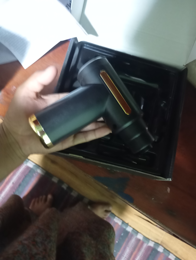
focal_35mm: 28
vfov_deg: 63.4
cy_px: 130
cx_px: 98
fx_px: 211
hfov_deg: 49.9
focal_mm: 4.27
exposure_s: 1/16.7
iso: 6087
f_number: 1.8
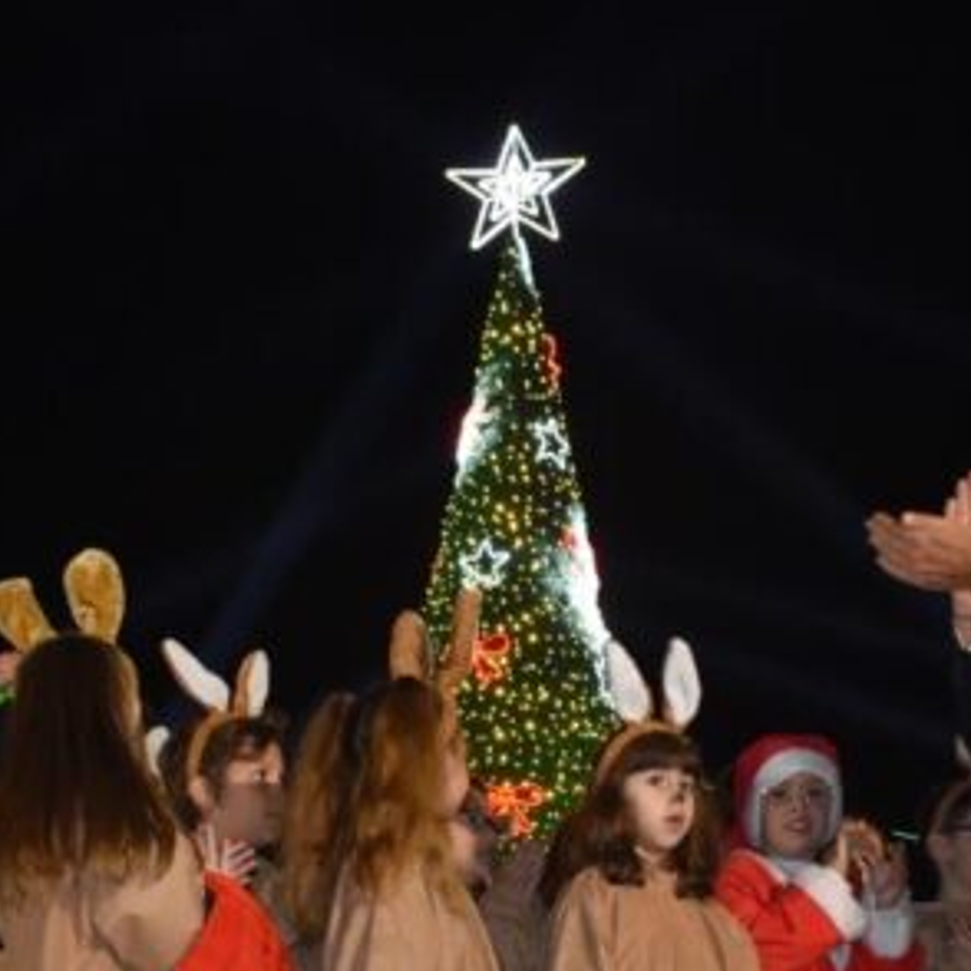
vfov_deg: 27.7
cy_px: 839
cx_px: 677
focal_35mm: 60
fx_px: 1904
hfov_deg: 28.3
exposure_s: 1/125
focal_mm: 18
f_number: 3.5
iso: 1400
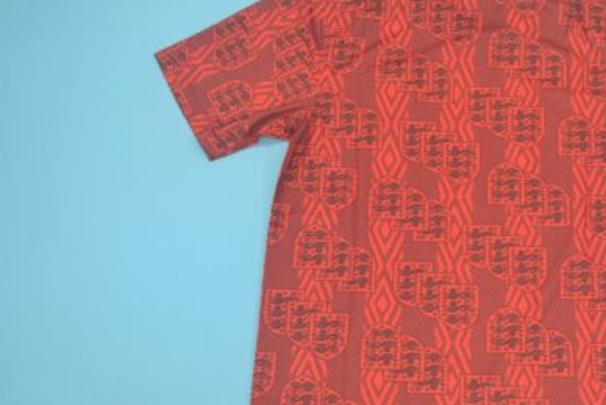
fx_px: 859
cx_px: 459
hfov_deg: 37.8
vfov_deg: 26.5
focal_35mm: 51
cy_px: 239
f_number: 3.8
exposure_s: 1/100
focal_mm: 22
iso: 200
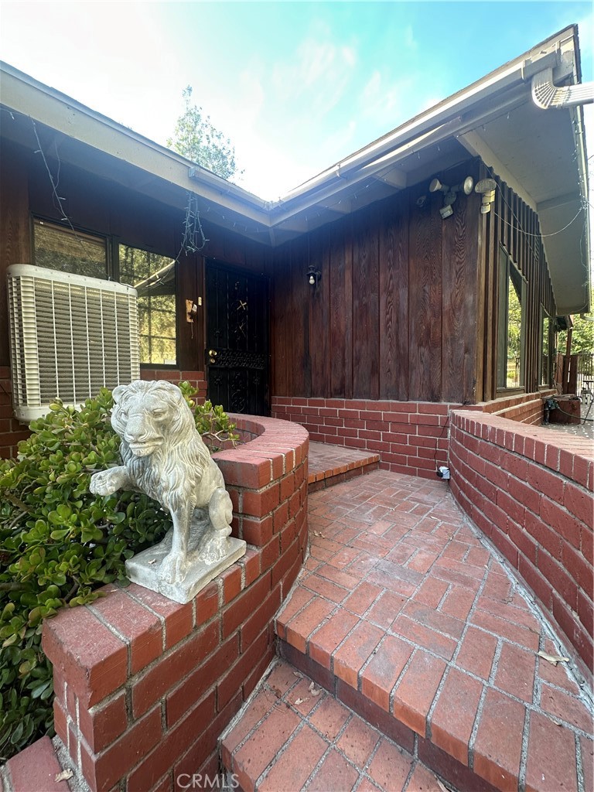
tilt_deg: -0.8
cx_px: 297
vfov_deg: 102.1
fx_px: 320
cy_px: 396
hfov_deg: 85.7
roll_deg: -0.9
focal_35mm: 14
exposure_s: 1/99
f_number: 2.2
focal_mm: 2.22
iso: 80
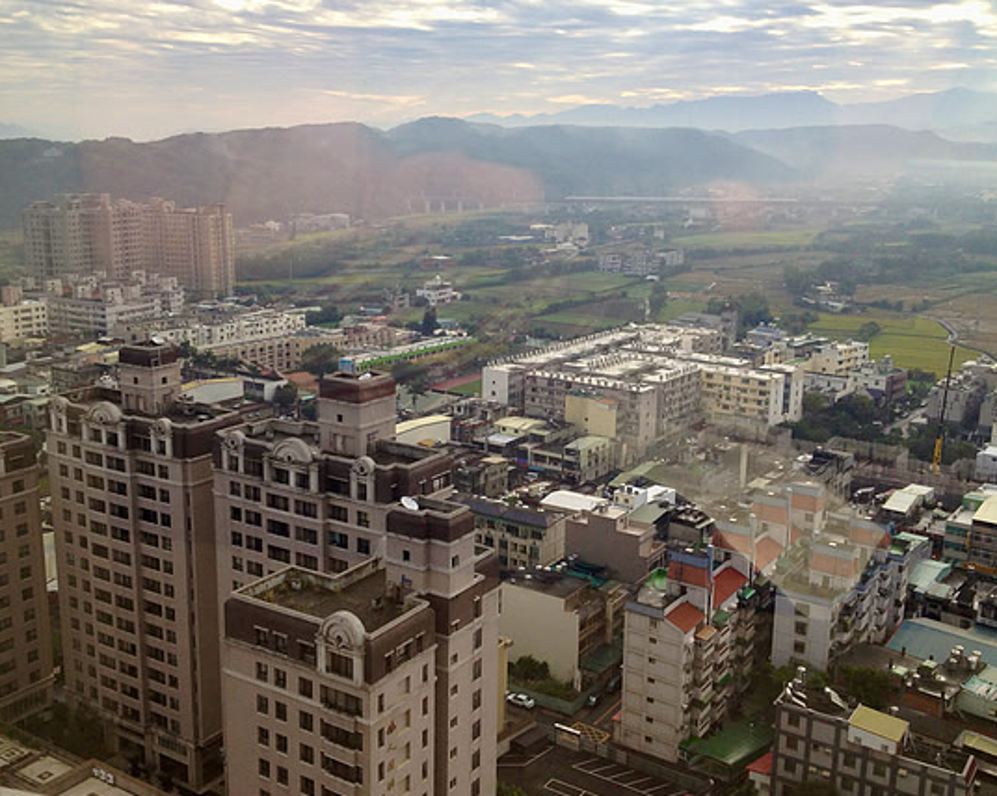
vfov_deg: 40.1
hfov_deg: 49.1
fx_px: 1091
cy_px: 397
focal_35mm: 37
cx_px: 489
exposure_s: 1/60
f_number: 2.4
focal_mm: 4.28
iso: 64
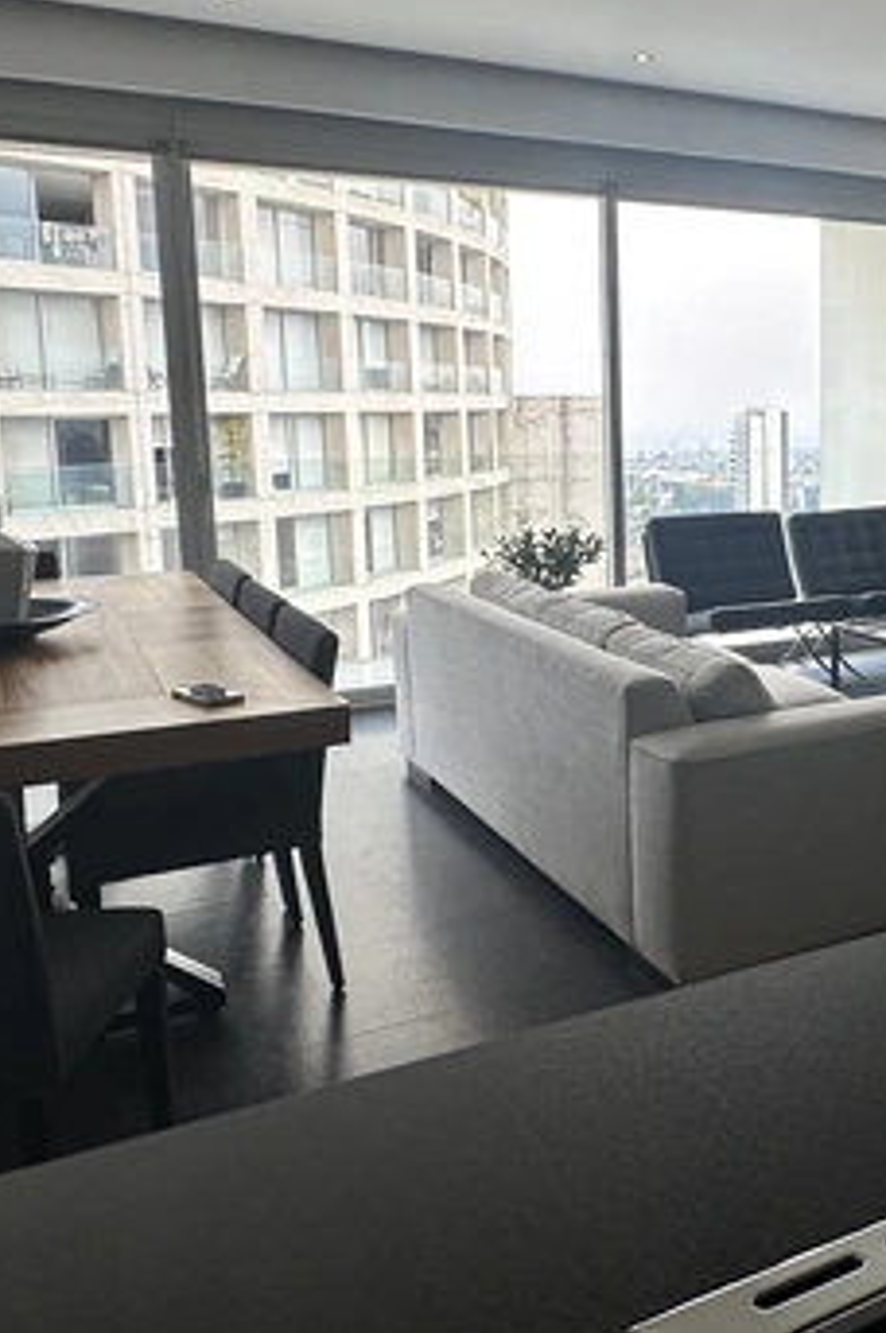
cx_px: 789
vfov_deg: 55.7
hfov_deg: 36.5
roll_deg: -0.1
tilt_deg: -7.6
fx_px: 1258
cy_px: 591
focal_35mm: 34
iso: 40
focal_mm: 2.22
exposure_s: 1/224
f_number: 2.2
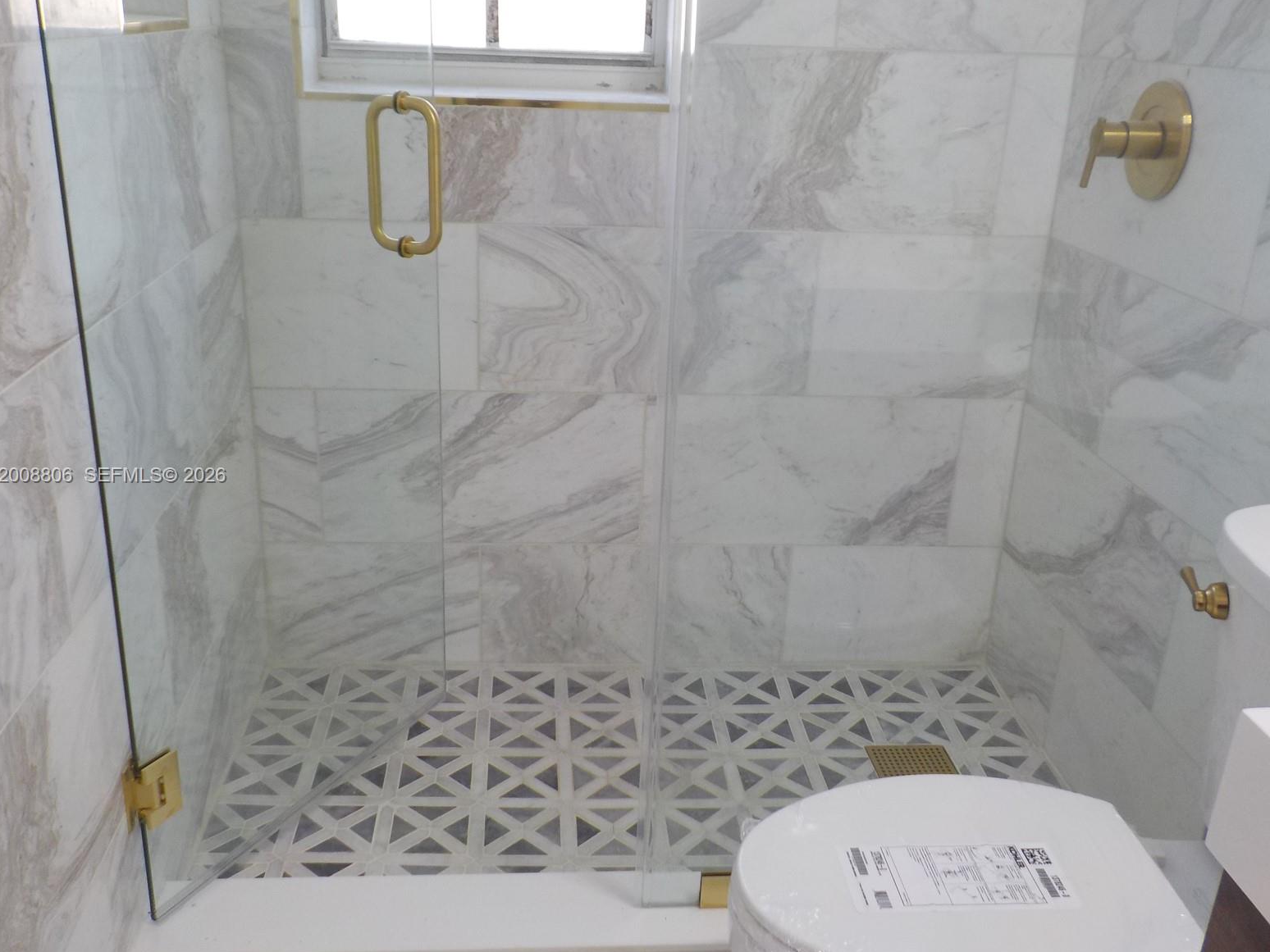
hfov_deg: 58.3
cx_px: 627
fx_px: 1137
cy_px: 476
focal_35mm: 31
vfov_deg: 45.4
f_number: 3.3
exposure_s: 1/30
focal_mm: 4.1
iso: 140
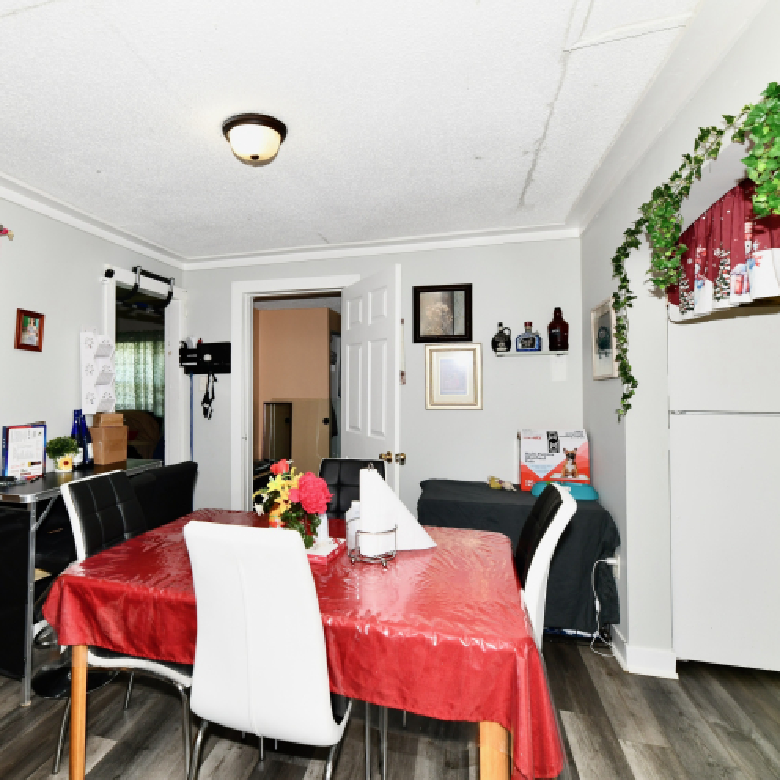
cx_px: 302
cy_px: 392
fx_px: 459
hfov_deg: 79.5
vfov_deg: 80.7
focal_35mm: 18
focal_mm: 14
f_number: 6.3
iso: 640
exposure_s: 1/60
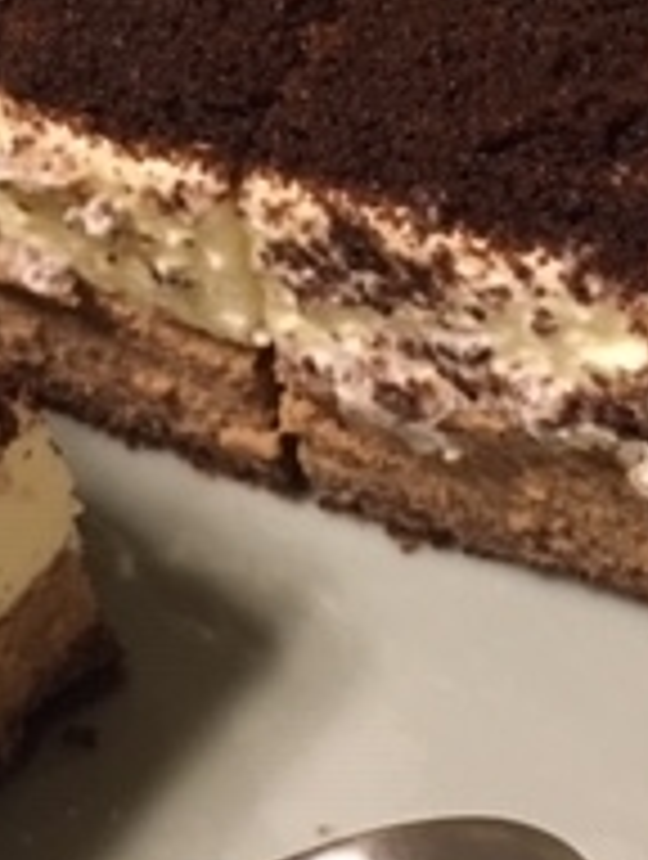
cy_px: 63
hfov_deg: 15.3
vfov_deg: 19.8
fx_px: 2413
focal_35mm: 97
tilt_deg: -47.7
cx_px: 284
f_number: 2.2
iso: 200
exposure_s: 1/30
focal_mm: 4.15
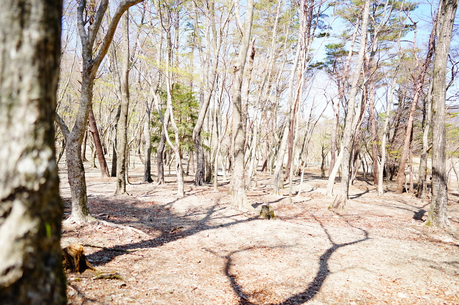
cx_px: 230
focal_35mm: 24
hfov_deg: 73.8
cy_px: 152
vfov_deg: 53.1
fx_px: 306
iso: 100
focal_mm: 24
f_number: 1.4
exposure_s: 1/1600
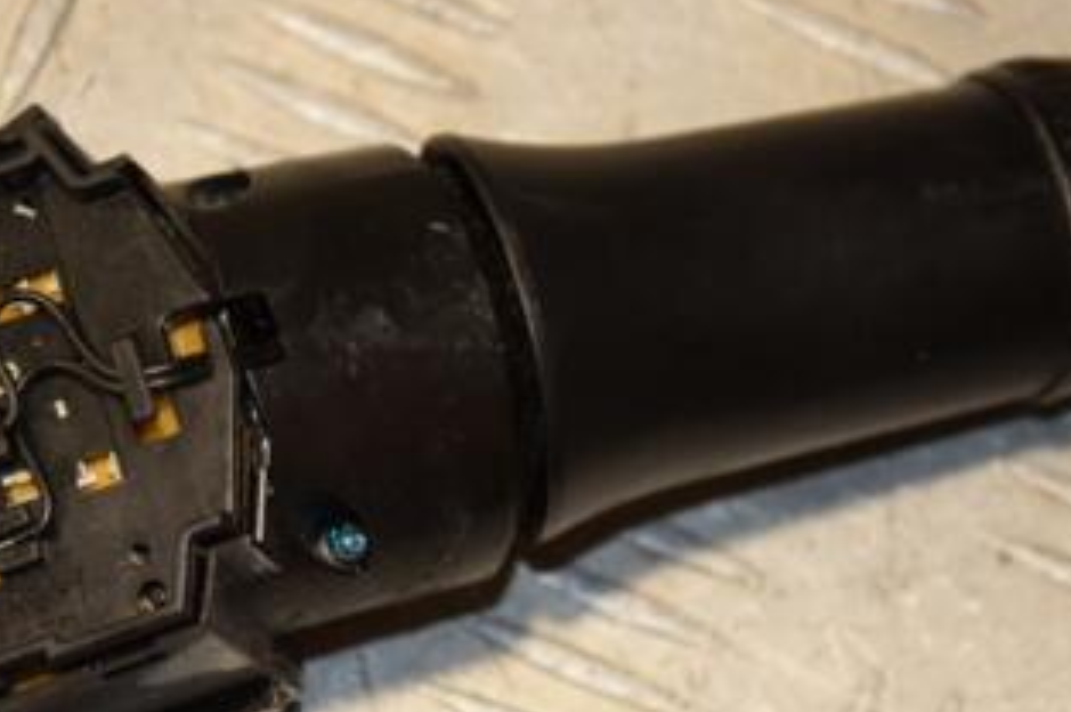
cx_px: 534
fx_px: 6418
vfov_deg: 6.3
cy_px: 370
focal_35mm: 216
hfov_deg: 9.5
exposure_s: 1/160
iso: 800
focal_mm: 75
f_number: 5.3
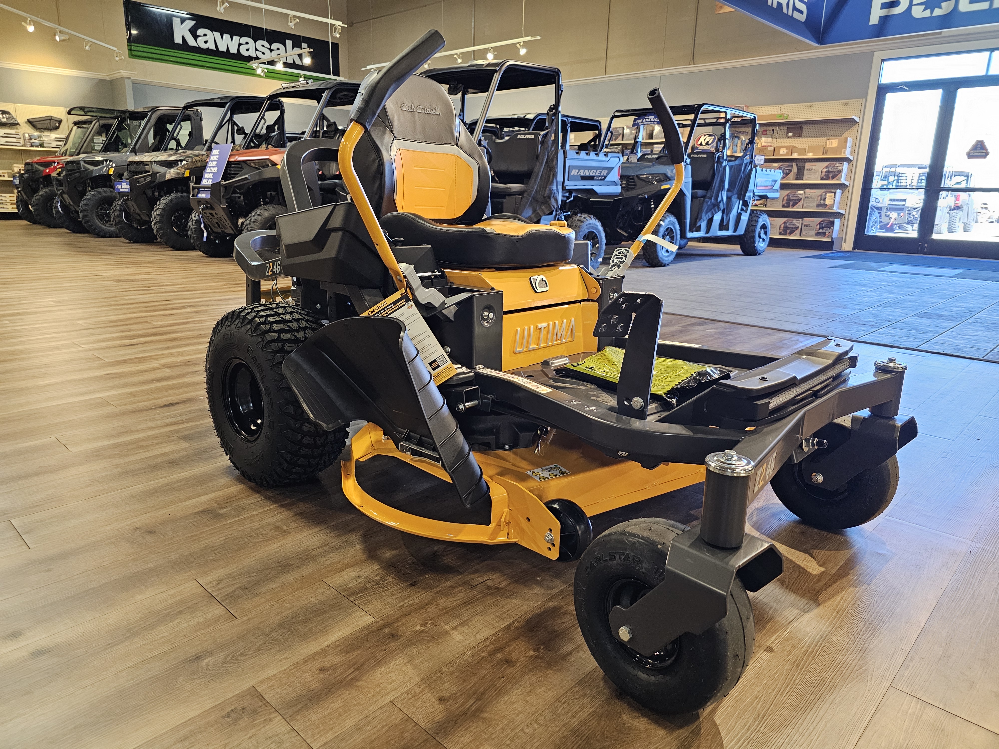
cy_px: 374
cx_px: 500
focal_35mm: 23
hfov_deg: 73.9
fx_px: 664
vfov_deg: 58.9
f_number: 1.7
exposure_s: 1/120
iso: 800
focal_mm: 6.3
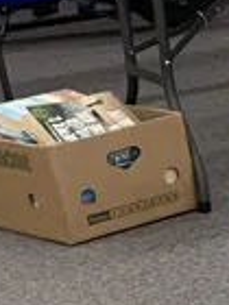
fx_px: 1676
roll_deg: +4.5
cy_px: 577
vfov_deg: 9.8
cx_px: 683
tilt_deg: -25.4
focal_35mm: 190
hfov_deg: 7.0
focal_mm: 4.25
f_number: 1.8
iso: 50
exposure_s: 1/50
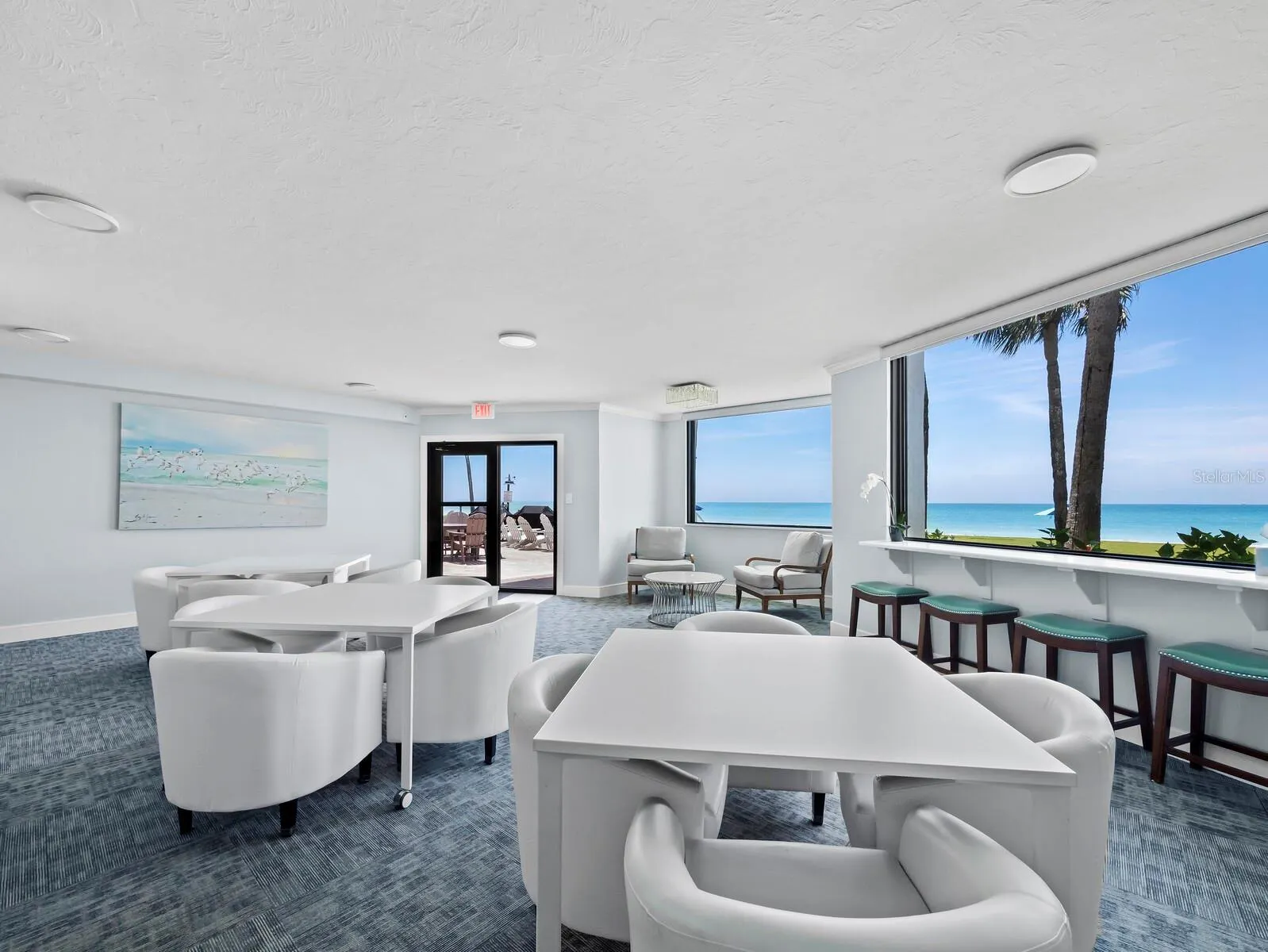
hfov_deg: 102.0
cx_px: 634
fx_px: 513
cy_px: 476
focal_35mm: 14
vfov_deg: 85.7
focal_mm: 7
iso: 320
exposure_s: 1/13
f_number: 10
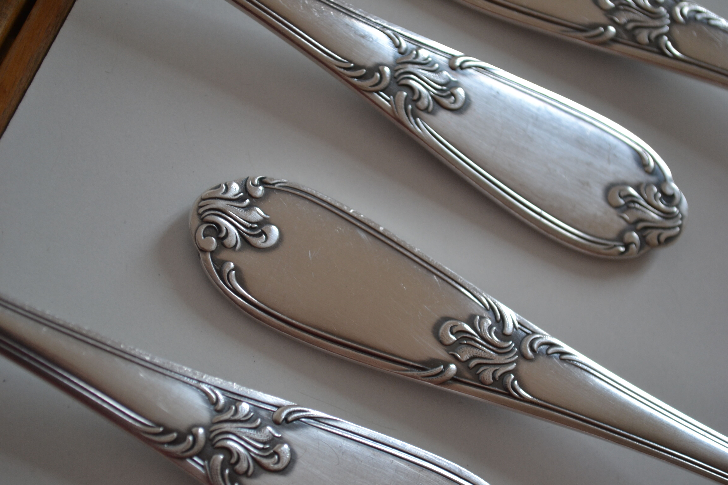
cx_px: 364
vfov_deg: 16.6
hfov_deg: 24.6
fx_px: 1668
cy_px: 242
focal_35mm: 82
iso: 400
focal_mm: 55
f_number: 5.6
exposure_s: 1/60
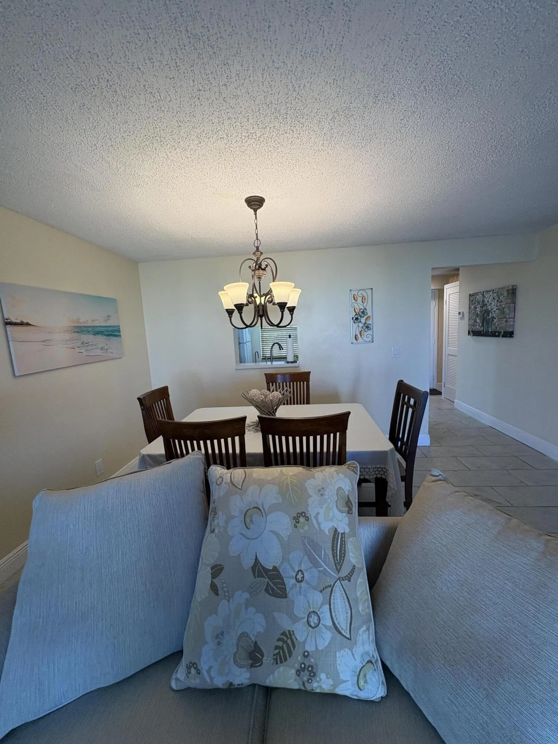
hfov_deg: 85.7
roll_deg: +4.0
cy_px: 372
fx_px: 301
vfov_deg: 102.1
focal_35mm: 14
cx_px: 279
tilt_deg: -6.6
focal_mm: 2.22
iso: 125
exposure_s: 1/120
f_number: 2.2
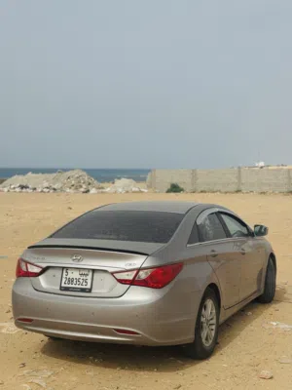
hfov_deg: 30.3
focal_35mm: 48
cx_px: 146
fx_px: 540
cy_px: 195
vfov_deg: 39.7
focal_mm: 6.76
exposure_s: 1/9009
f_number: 1.78
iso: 64
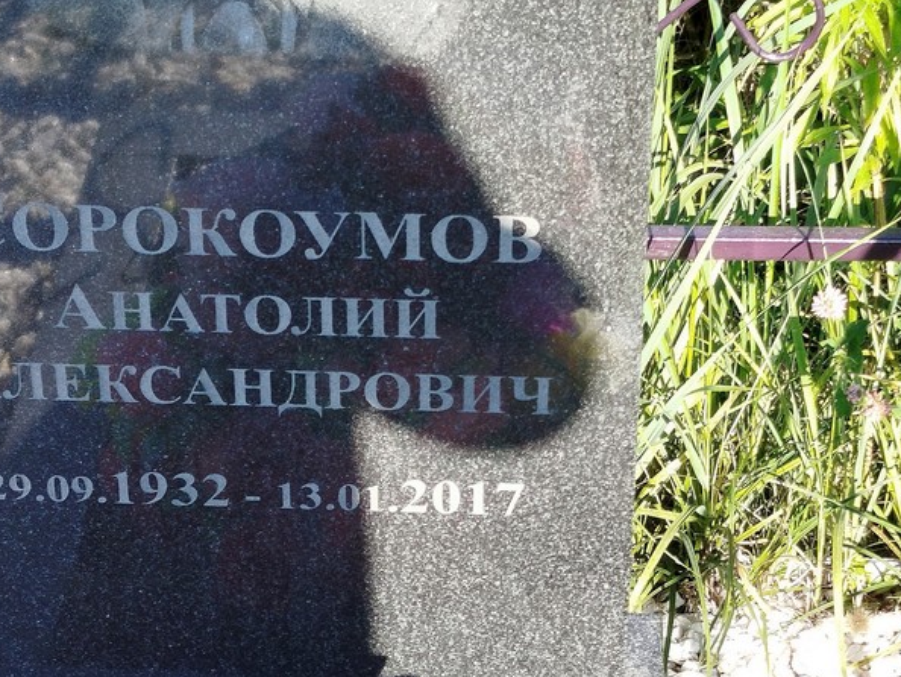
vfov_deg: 40.5
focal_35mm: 35
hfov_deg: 51.8
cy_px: 419
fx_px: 911
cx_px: 316
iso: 50
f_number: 1.7
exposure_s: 1/131
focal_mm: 5.31
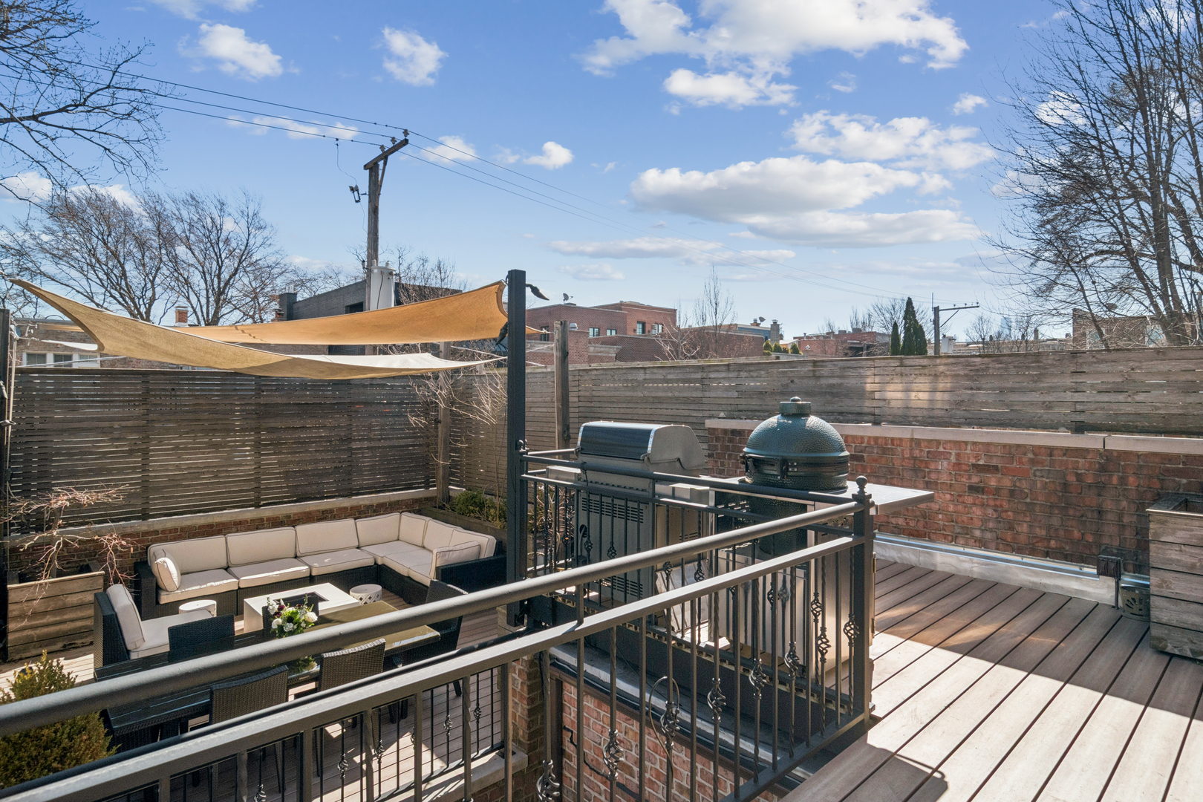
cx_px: 602
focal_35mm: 18
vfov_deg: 67.4
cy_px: 401
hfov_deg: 90.0
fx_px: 601
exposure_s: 1/500
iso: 200
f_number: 8
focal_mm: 12
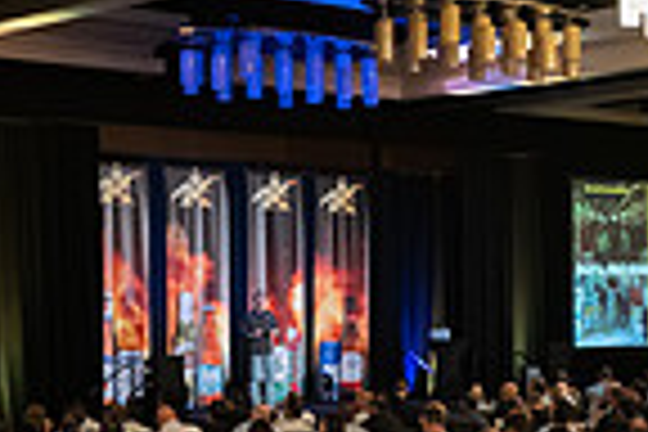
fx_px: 1764
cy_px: 241
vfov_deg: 14.0
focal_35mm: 98
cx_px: 608
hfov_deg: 20.3
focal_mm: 24
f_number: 2.8
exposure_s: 1/200
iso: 4500
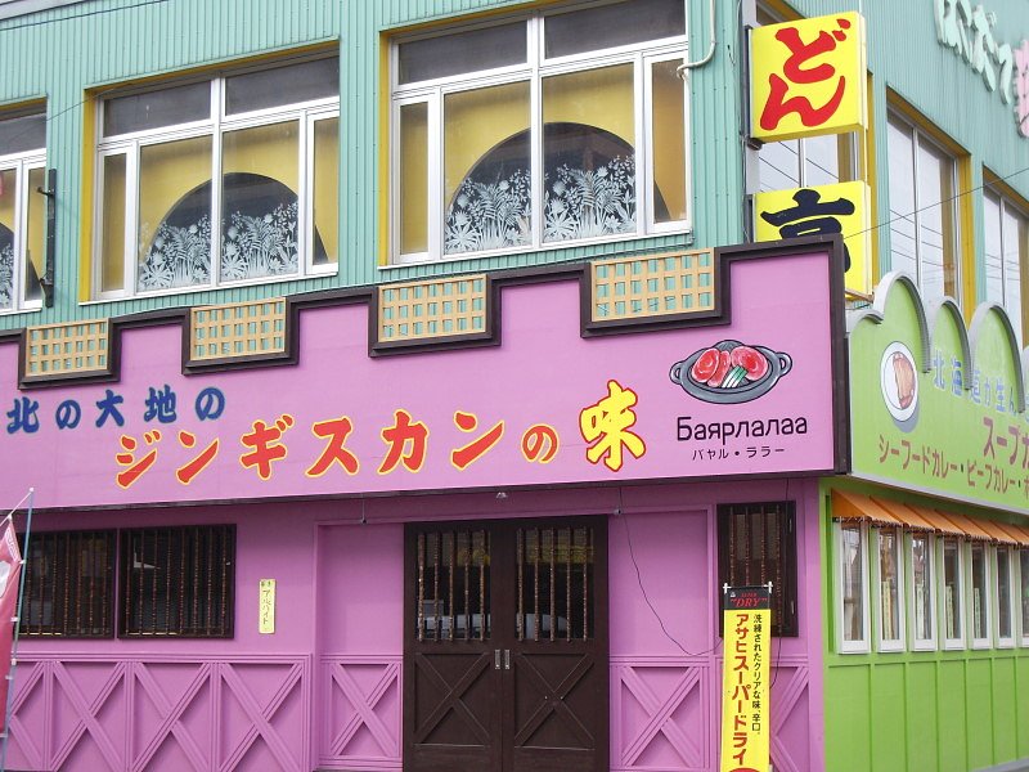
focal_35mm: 62
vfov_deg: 23.7
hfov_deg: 31.2
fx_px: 1843
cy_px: 386
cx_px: 514
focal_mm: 10.2
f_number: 3.5
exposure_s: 1/200
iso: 80
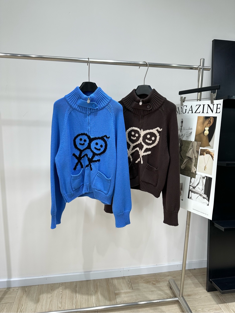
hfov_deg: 56.8
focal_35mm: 24
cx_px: 118
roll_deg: -1.7
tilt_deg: -10.9
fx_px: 217
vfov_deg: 71.6
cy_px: 156
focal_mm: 6.86
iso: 100
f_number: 1.78
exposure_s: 1/121
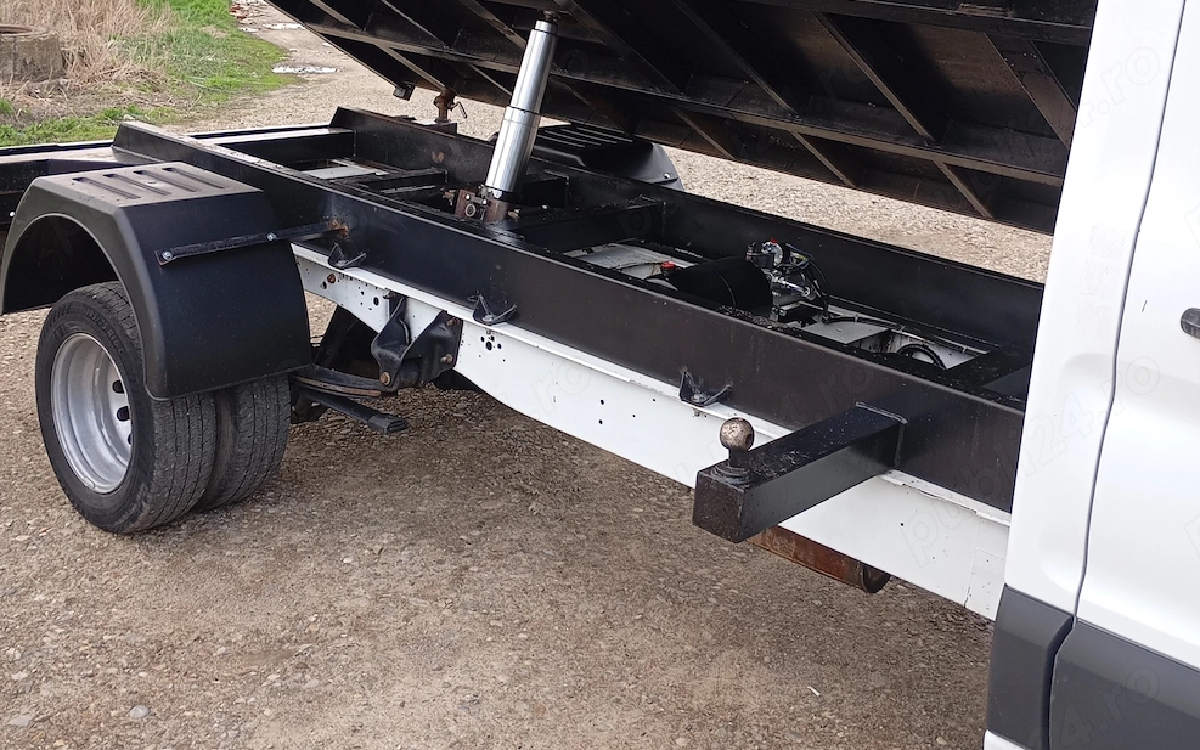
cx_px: 602
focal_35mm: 40
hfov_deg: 49.3
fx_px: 1308
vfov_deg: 31.5
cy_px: 207
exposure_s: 1/100
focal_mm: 4.27
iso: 132
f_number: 1.8
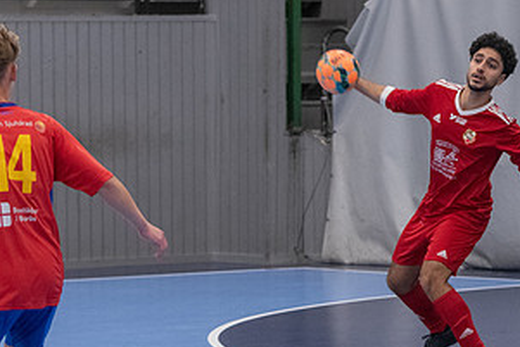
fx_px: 4061
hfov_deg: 7.3
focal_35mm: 281
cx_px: 430
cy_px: 237
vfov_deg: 4.9
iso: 4500
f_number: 3.5
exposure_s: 1/500
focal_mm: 95
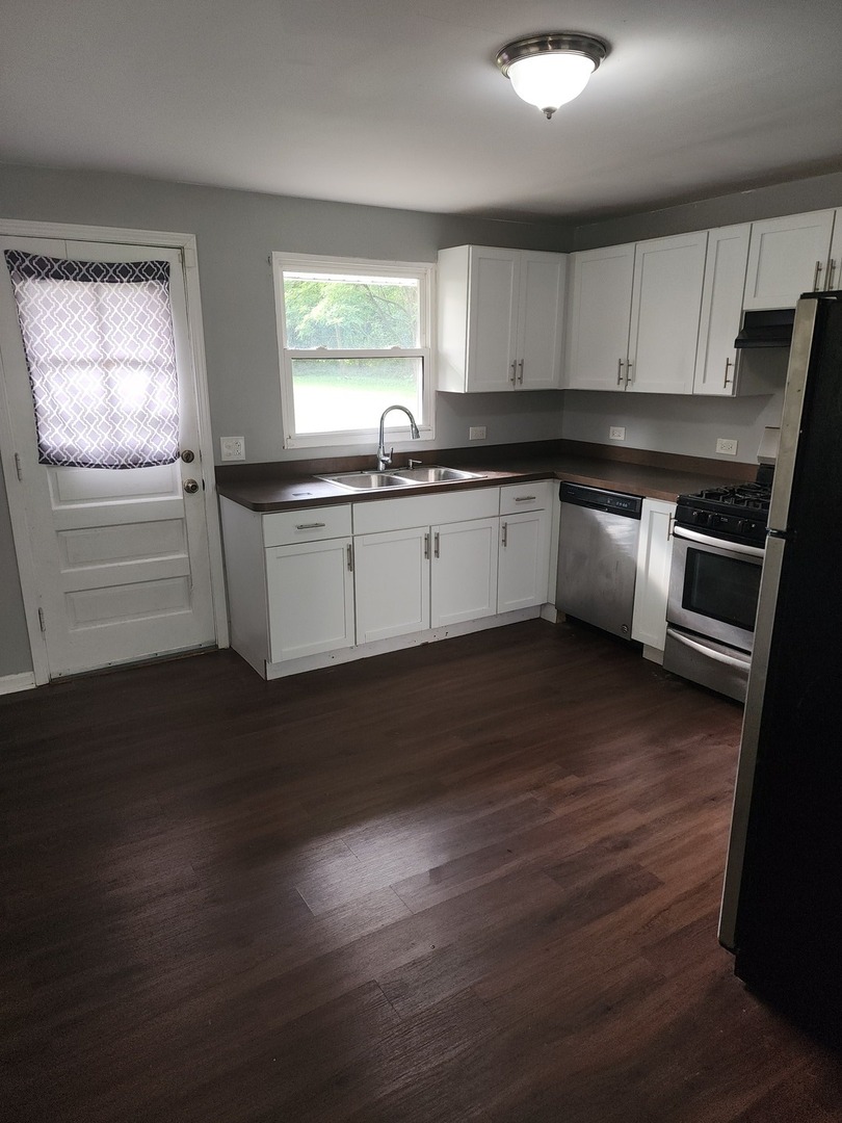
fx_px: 746
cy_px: 562
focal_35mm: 23
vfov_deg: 73.9
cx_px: 421
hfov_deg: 58.9
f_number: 1.8
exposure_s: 1/30
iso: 100
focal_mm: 6.4
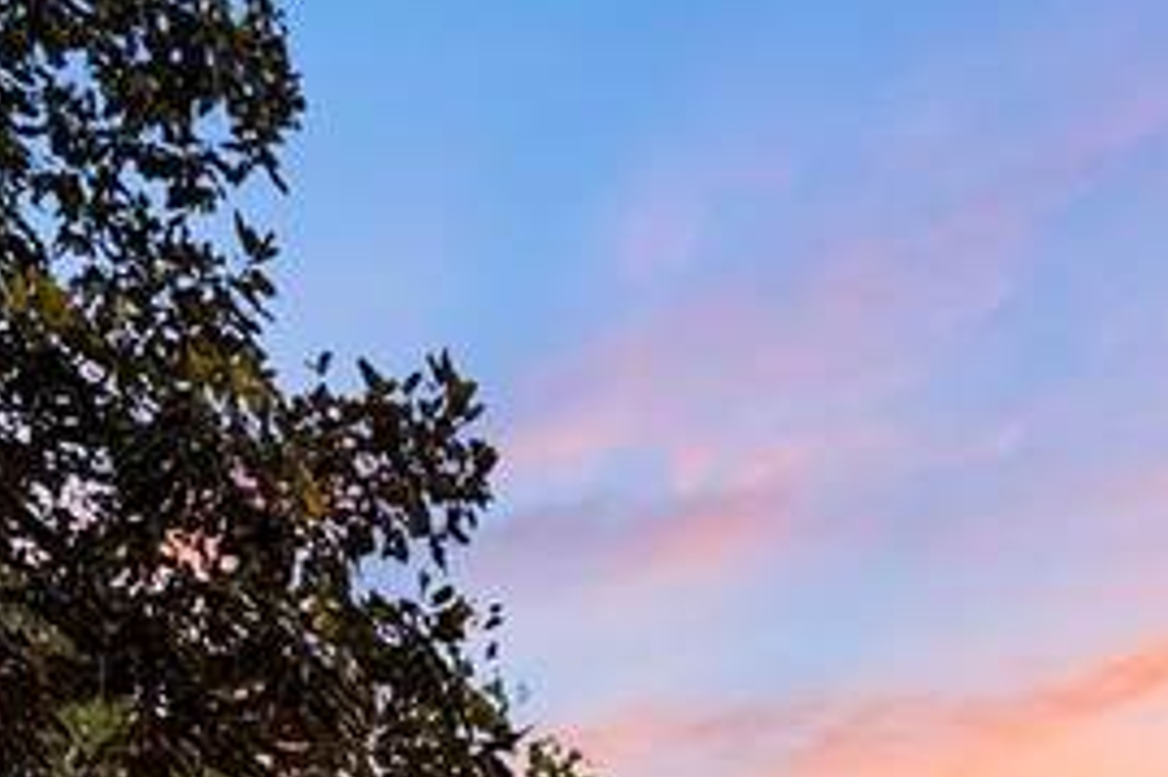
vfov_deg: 11.5
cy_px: 1812
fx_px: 3242
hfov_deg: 19.6
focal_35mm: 100
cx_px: 1277
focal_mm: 21
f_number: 11
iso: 100
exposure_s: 1/50
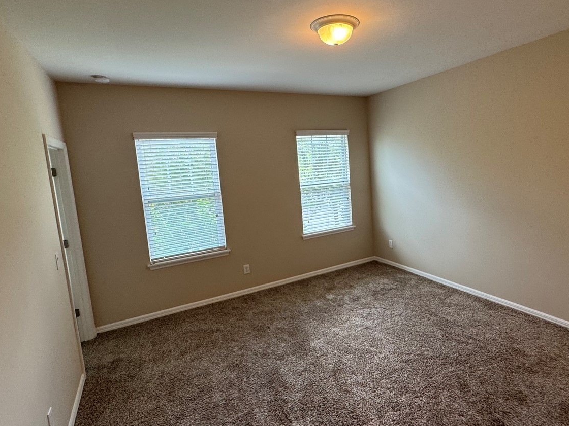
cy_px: 198
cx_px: 327
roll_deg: +4.5
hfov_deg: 81.2
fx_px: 329
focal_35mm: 20
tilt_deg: -8.0
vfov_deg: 65.9
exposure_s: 1/120
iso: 125
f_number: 2.2
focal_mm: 2.22
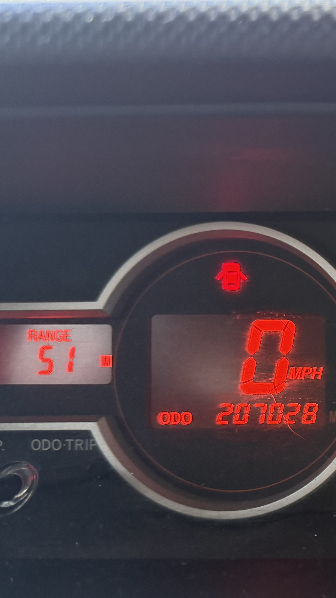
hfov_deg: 18.1
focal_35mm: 55
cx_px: 573
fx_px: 871
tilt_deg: -17.4
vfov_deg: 37.7
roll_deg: -1.3
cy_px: 366
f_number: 1.78
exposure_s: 1/60
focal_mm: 6.76
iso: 250
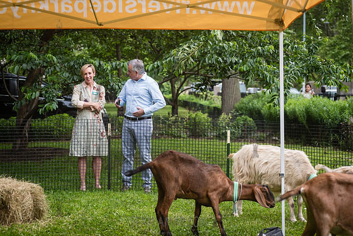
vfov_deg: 16.7
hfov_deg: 24.9
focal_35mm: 82
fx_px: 800
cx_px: 176
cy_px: 118
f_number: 4
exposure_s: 1/640
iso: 1000
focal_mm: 80
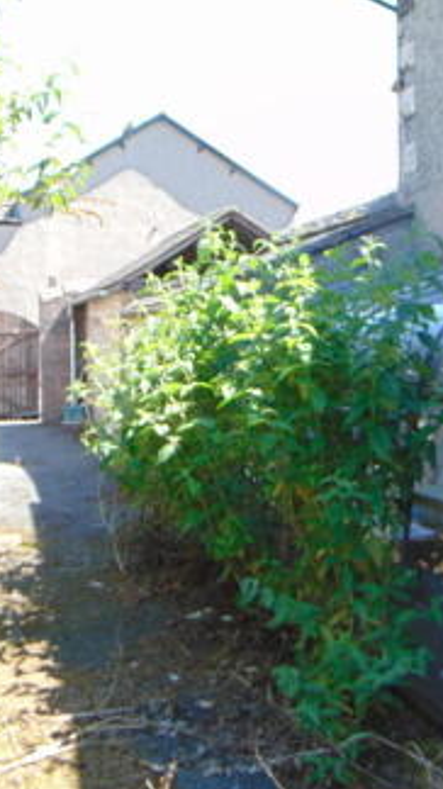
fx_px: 1024
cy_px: 354
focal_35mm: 49
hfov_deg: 24.3
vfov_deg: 42.1
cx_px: 303
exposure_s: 1/160
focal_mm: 4.5
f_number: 3
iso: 80
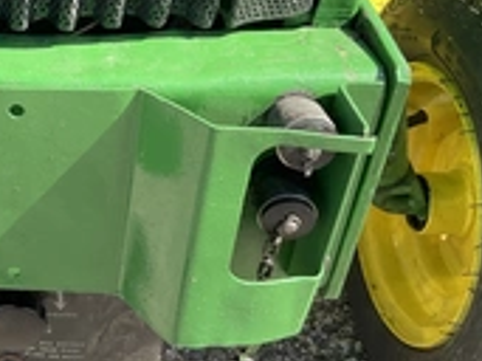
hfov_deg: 27.0
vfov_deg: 21.5
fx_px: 946
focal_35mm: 68
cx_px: 3
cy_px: 113
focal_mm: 3
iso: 25
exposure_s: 1/509
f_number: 1.8
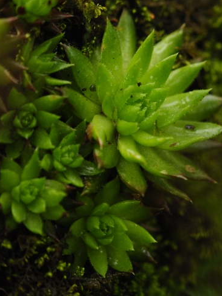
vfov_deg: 9.8
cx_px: 208
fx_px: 1726
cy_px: 153
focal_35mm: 202
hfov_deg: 7.3
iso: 400
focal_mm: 85
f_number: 4
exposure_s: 1/125
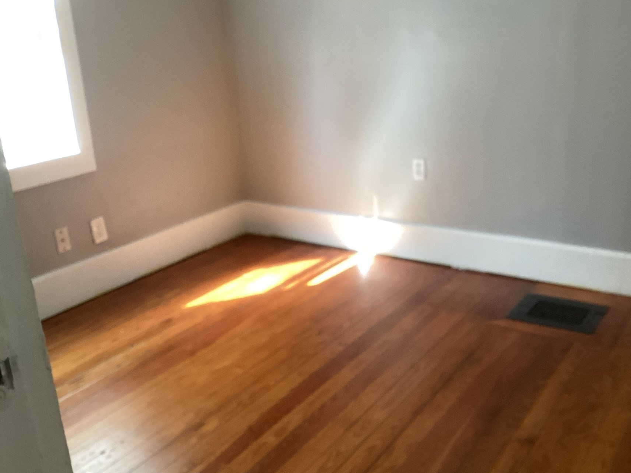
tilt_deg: -19.8
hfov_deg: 49.9
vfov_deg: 38.6
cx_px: 374
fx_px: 674
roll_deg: +1.9
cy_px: 269
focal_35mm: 37
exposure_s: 1/60
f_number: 2.4
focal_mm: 3.3
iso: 200
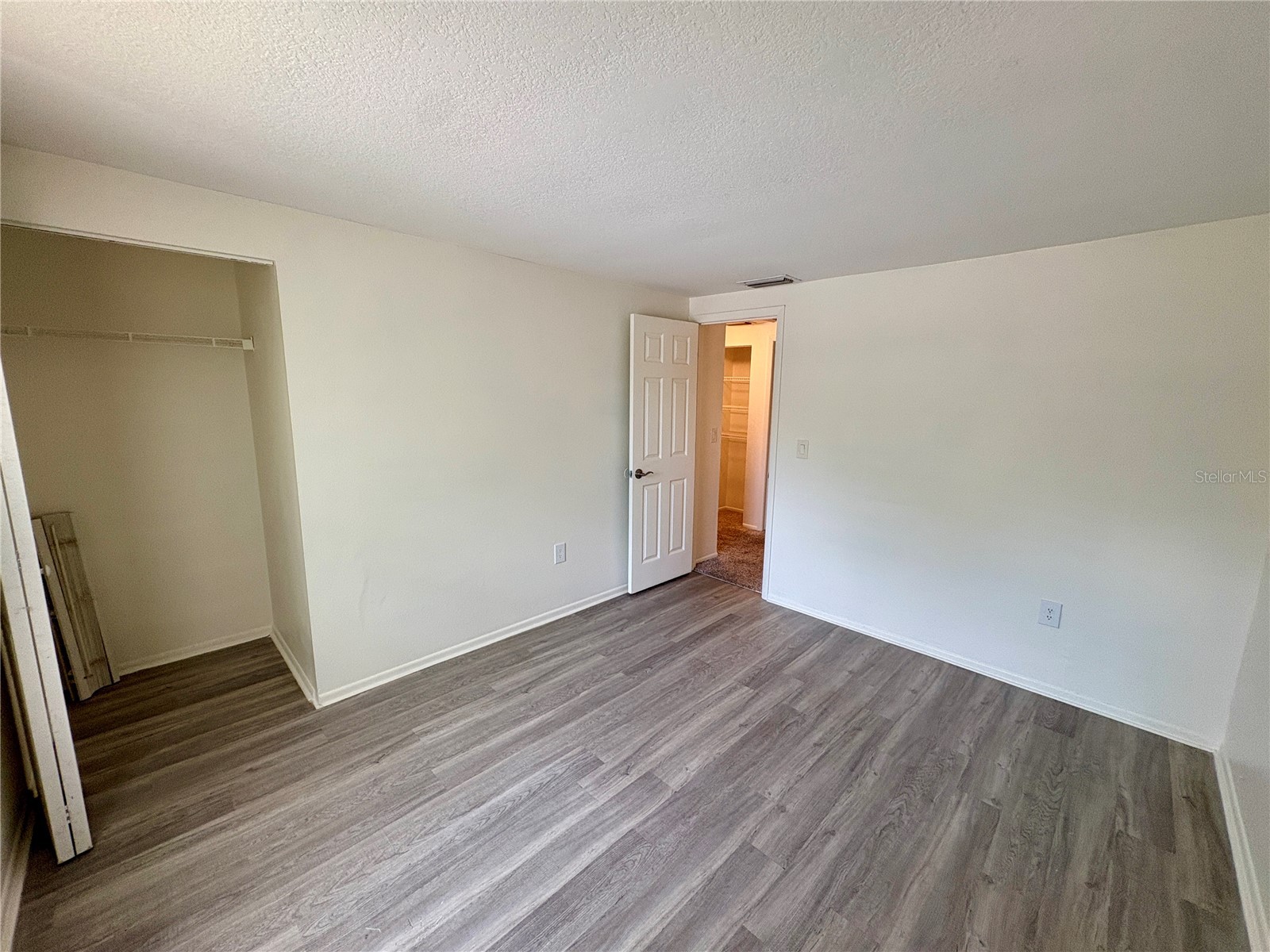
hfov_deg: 102.1
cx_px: 635
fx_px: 514
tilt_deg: -9.1
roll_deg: +0.1
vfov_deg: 85.7
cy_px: 476
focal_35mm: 14
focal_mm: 2.22
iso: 160
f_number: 2.2
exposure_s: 1/120
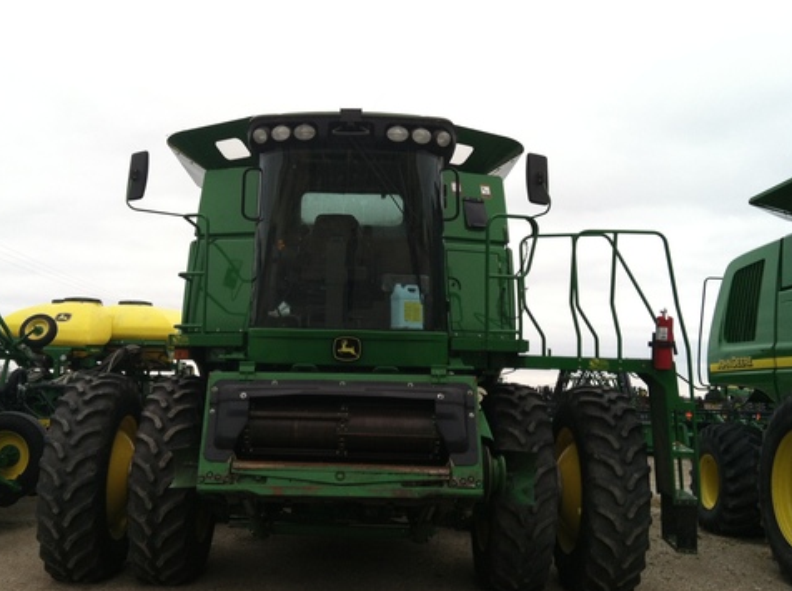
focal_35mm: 40
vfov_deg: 35.8
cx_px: 351
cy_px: 281
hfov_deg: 46.8
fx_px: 913
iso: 80
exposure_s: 1/345
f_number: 2.8
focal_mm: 3.85
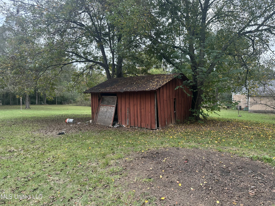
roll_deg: -0.5
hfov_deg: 71.6
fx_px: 191
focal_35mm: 24
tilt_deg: -3.3
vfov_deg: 56.8
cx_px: 138
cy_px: 103
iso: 80
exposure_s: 1/489
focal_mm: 6.86
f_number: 1.78
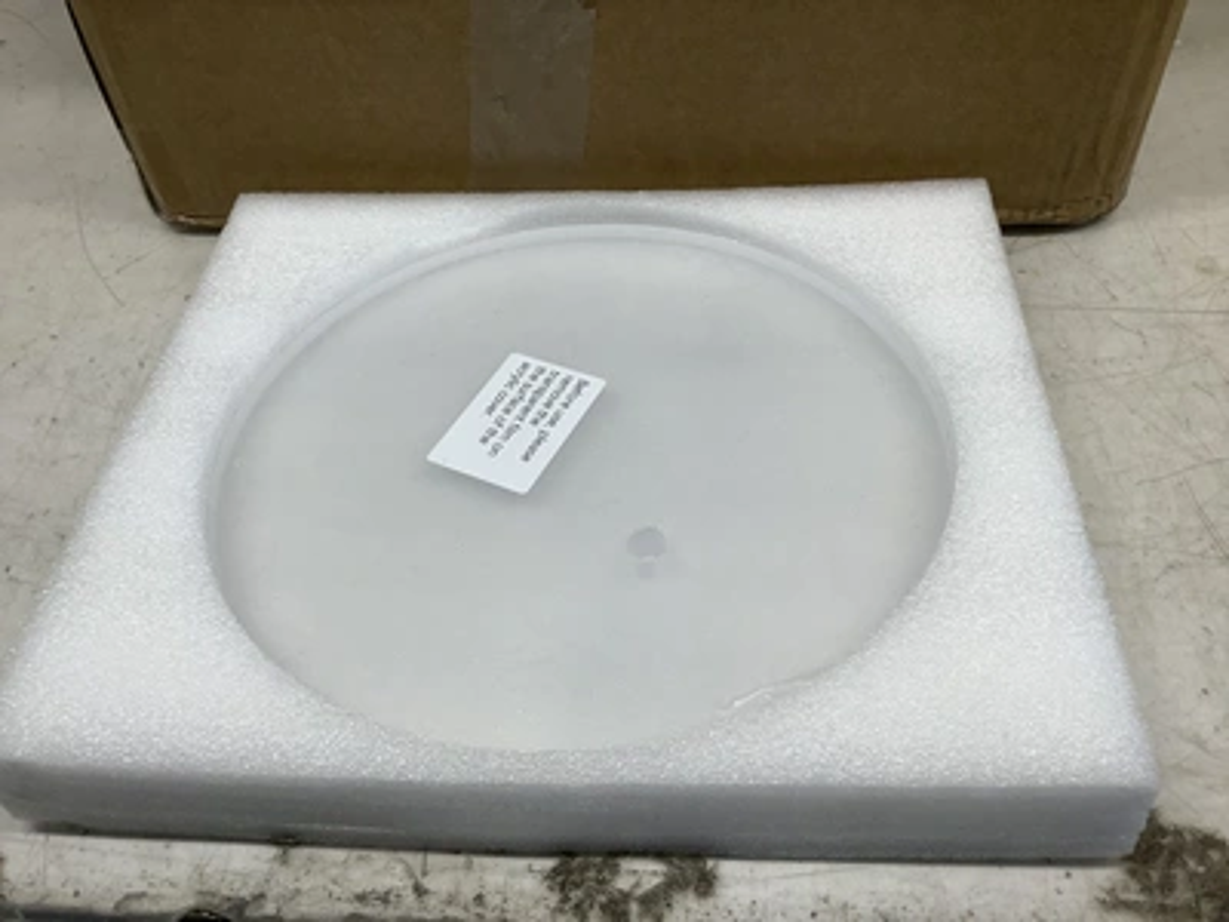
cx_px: 614
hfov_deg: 58.4
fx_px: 1101
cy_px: 461
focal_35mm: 31
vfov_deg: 45.4
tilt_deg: -47.6
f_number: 2.4
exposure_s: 1/120
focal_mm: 3.3
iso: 40
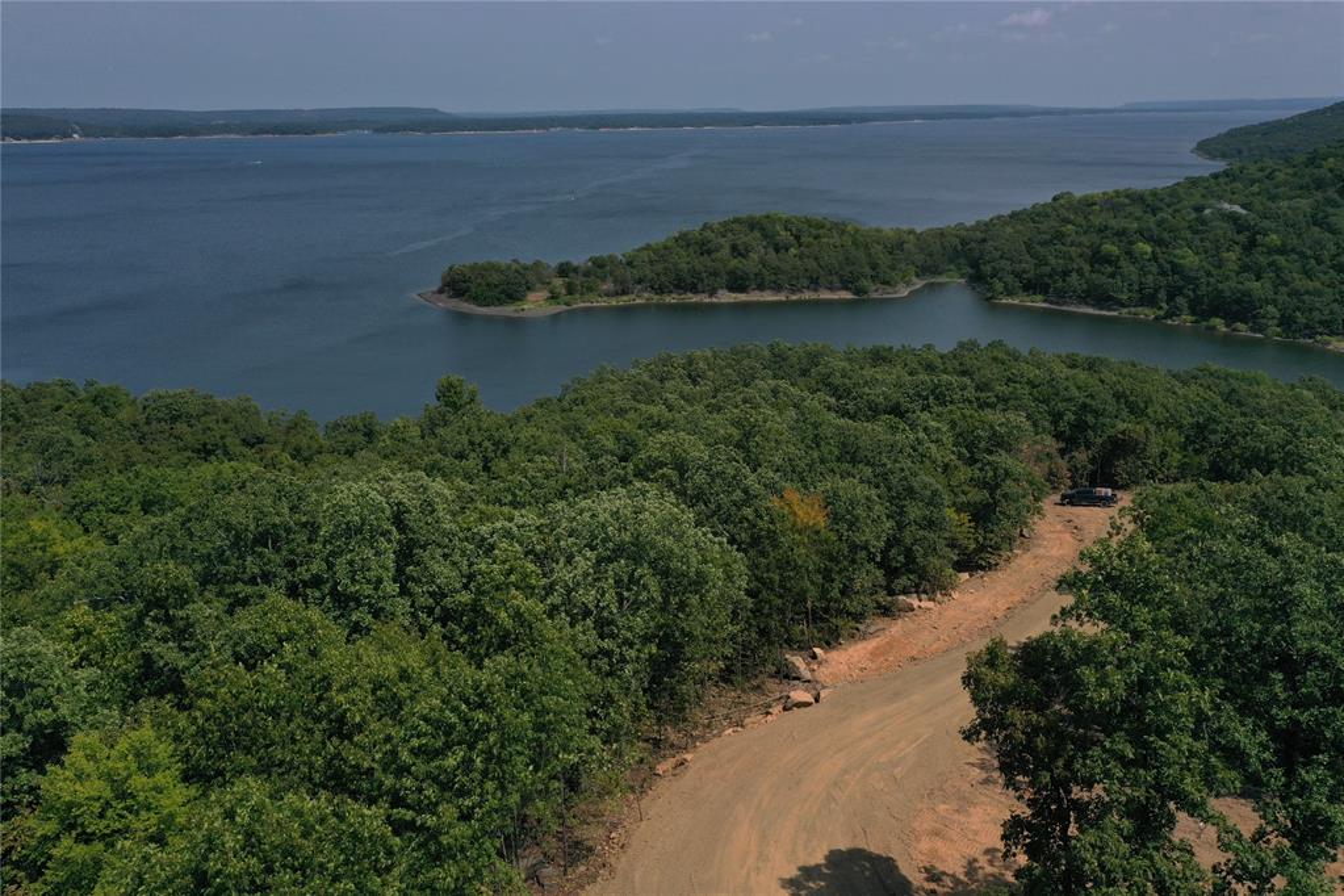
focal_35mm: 28
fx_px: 1045
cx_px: 672
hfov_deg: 65.5
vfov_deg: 46.4
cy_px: 448
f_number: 7.1
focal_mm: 10.26
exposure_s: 1/800
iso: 100
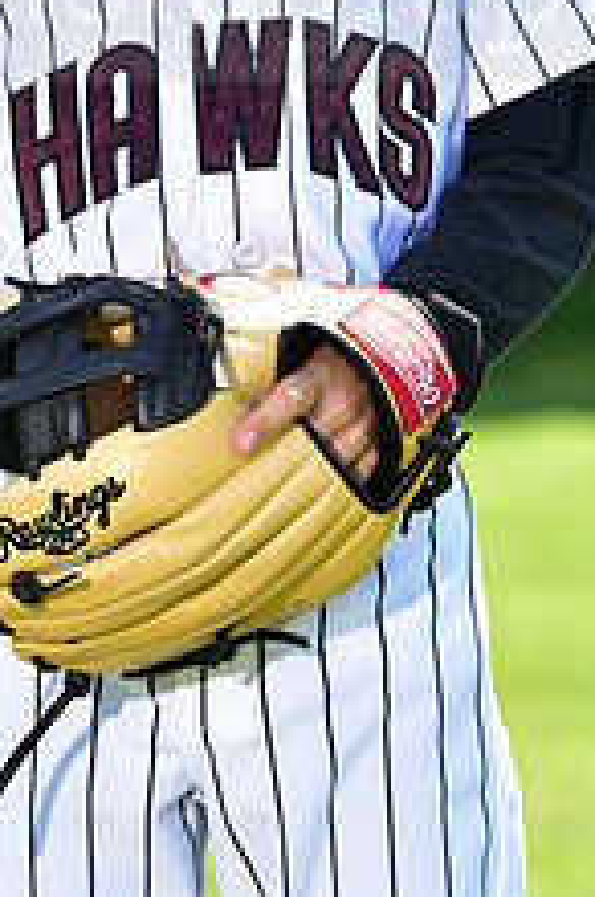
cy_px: -49
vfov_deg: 6.5
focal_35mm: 317
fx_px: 7883
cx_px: 190
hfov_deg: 4.3
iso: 160
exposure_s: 1/250
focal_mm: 120
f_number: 5.6
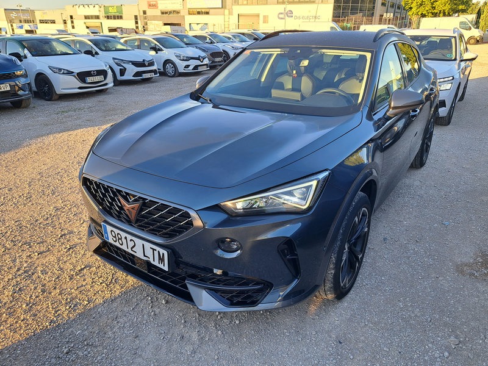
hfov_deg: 71.6
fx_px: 338
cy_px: 183
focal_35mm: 24
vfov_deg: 56.8
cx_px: 244
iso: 50
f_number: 1.8
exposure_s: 1/161
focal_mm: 5.23
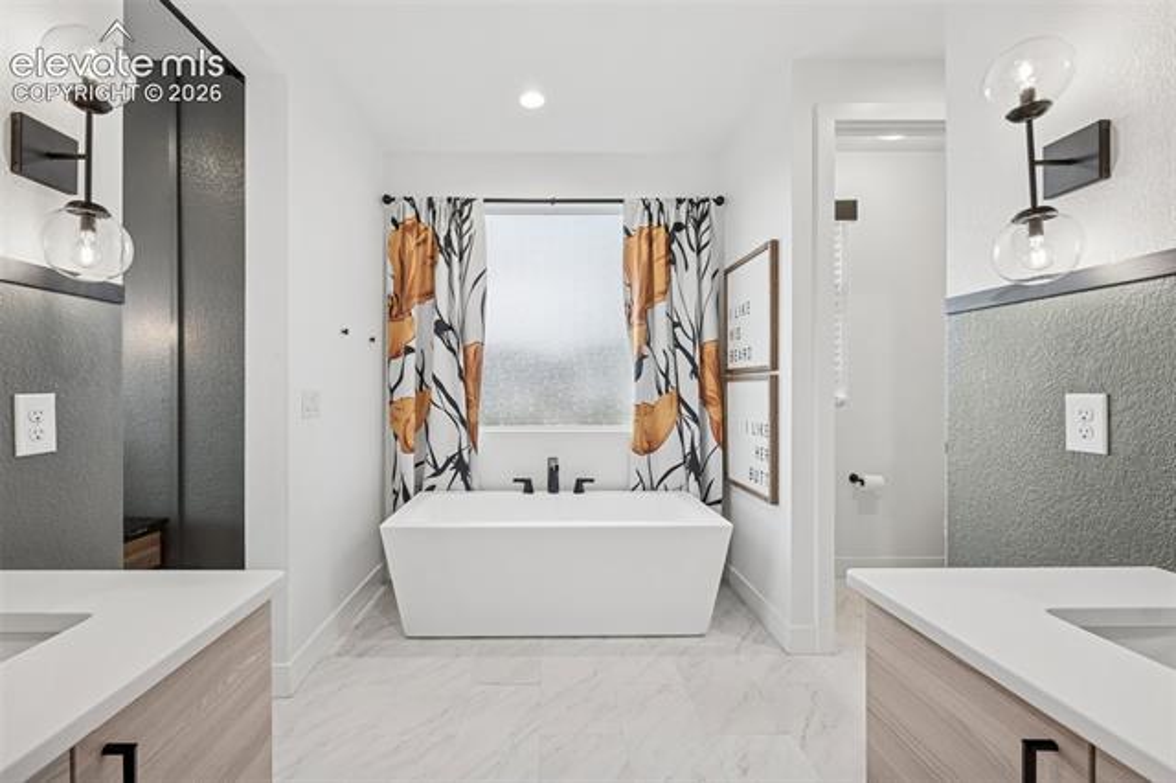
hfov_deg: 100.4
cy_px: 392
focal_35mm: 15
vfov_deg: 77.3
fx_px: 490
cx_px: 588
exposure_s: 1/8
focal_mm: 15
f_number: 11
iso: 100
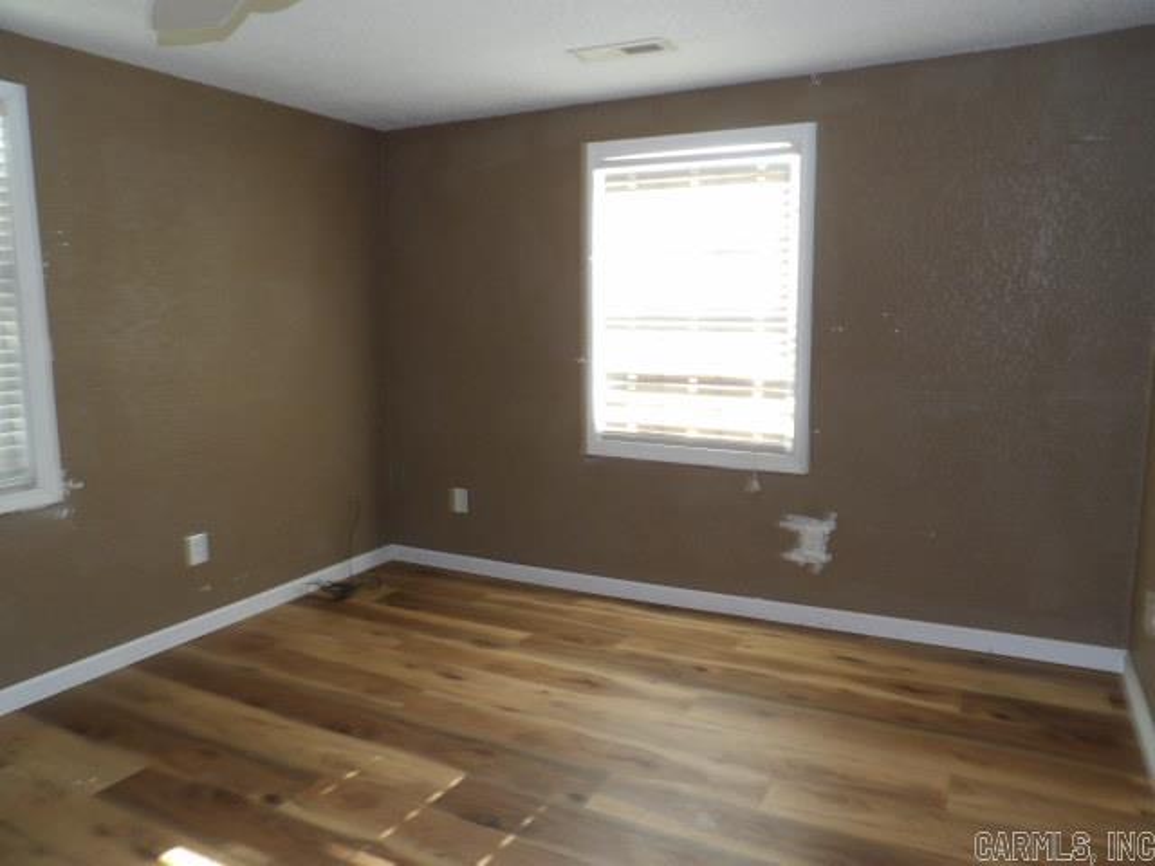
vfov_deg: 56.8
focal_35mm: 24
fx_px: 801
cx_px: 578
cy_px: 433
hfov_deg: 71.6
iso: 200
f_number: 3.2
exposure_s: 1/33
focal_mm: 4.3
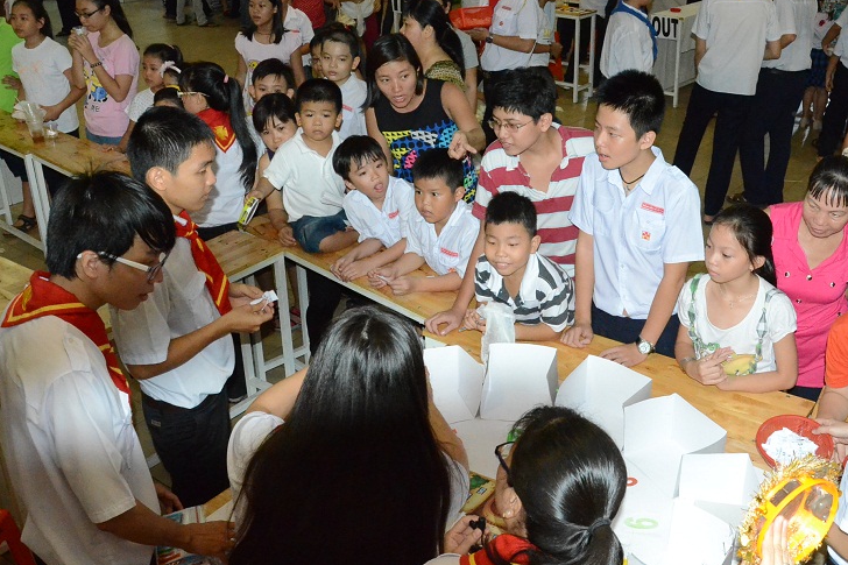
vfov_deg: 35.9
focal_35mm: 37
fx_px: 871
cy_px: 259
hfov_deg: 51.6
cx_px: 501
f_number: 8
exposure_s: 1/100
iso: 6400
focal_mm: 18
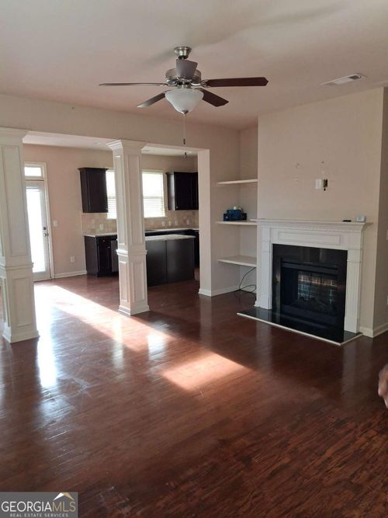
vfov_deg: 69.4
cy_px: 259
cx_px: 194
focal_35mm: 25
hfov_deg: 54.9
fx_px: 374
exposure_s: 1/60.2
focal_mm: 4.69
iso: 25
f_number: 1.8
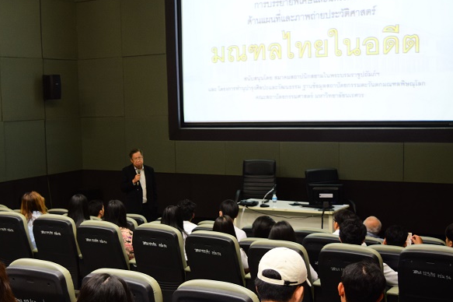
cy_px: 173
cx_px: 159
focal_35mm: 60
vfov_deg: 22.7
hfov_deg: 33.3
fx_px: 751
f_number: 4.2
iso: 800
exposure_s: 1/10
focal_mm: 29
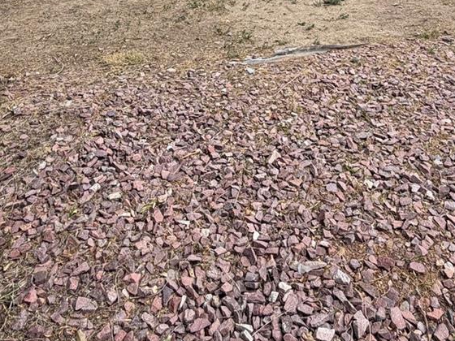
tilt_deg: -5.2
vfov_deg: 33.6
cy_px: -50
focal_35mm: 36
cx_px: 284
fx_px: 473
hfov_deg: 50.8
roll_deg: +0.4
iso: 32
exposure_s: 1/770
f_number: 2.2
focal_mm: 2.22
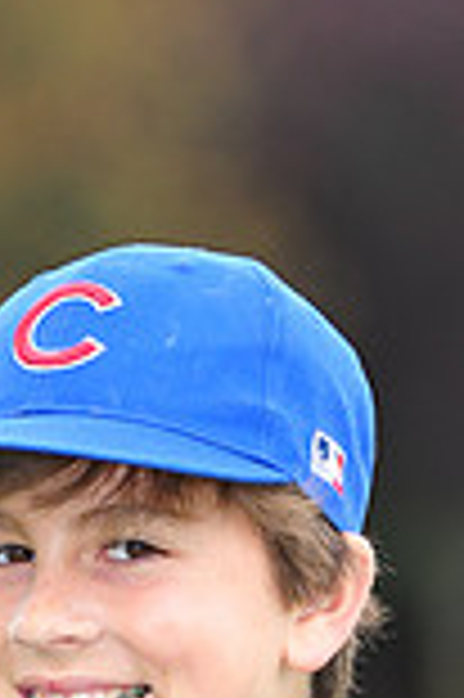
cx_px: 77
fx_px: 14493
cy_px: 811
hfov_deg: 1.8
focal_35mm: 748
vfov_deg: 2.8
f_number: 5
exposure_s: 1/400
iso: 400
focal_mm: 200
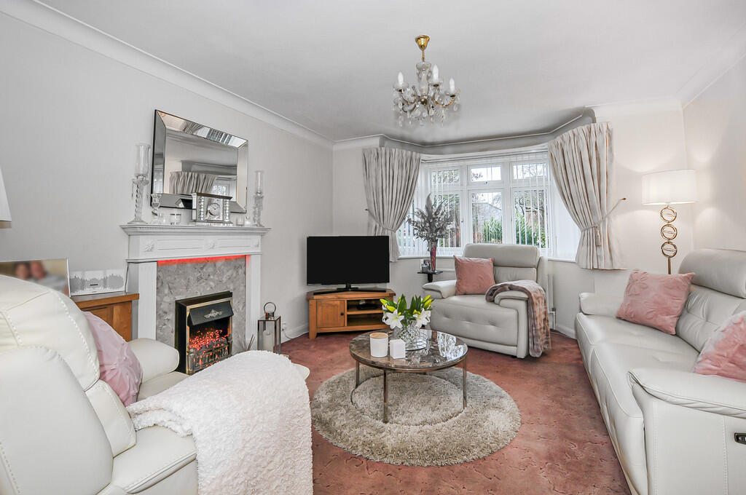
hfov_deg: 100.5
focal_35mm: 15
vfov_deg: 77.2
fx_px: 310
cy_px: 248
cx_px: 373
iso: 250
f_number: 11
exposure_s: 1/8
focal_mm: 10
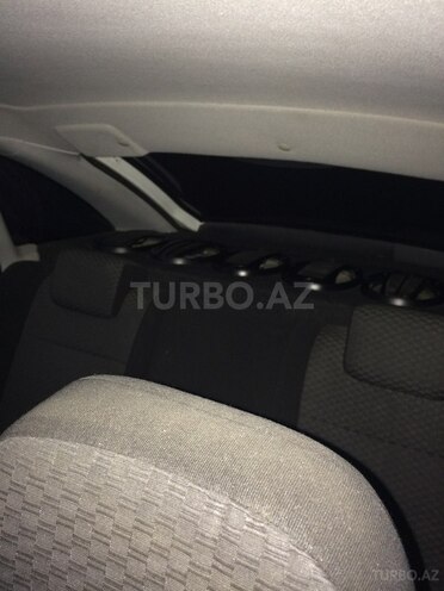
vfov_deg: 61.7
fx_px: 496
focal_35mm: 29
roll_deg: -4.0
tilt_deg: -13.1
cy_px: 296
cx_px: 222
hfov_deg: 48.2
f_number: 2.2
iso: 125
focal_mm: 4.15
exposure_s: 1/17
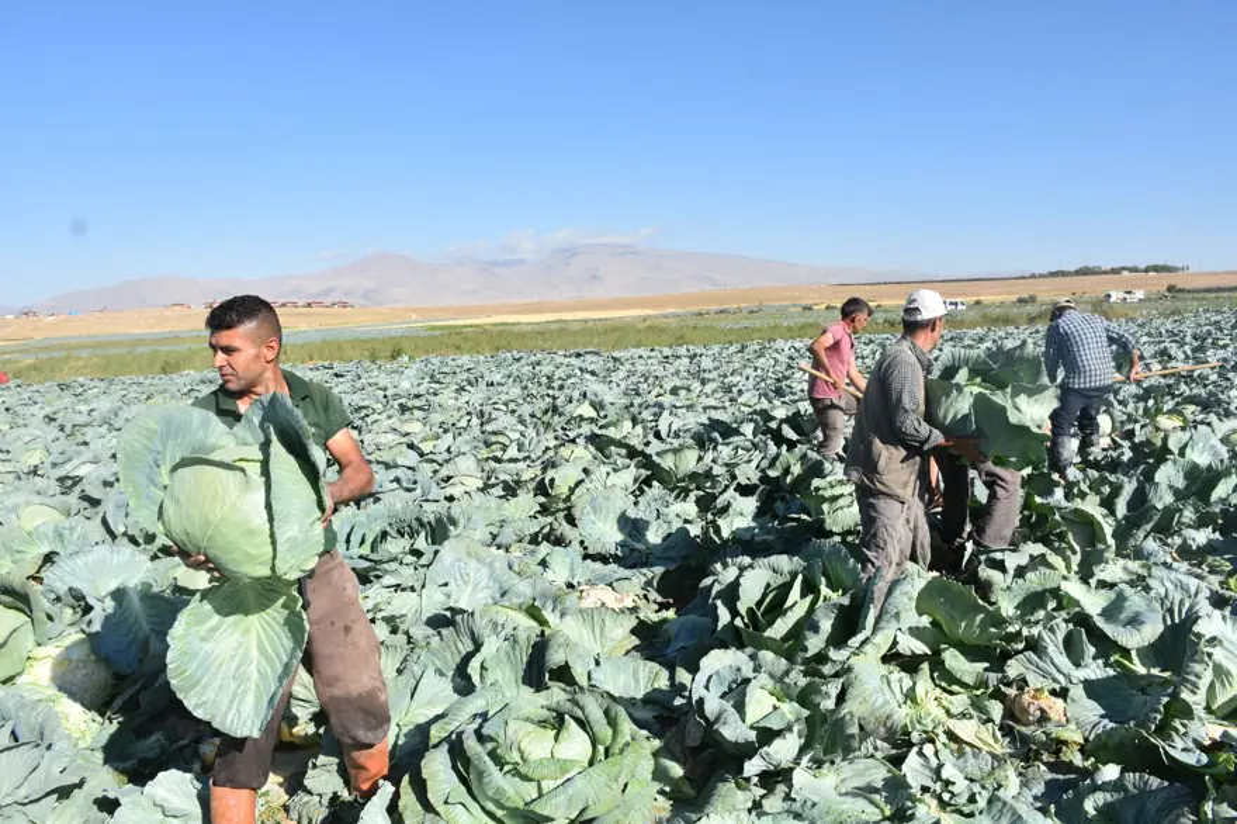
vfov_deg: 47.9
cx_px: 618
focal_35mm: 27
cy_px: 412
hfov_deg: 67.4
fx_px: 927
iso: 200
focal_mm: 18
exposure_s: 1/500
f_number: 8
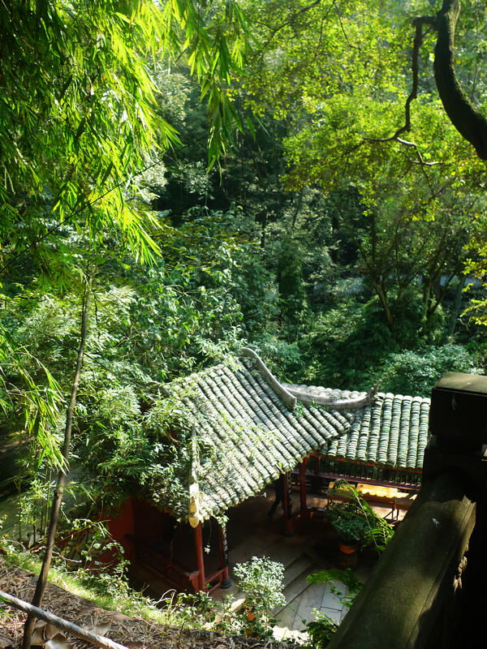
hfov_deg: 44.2
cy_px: 324
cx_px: 244
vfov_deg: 56.8
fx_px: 600
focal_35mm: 32
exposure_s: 1/160
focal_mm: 6.8
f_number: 2.8
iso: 80
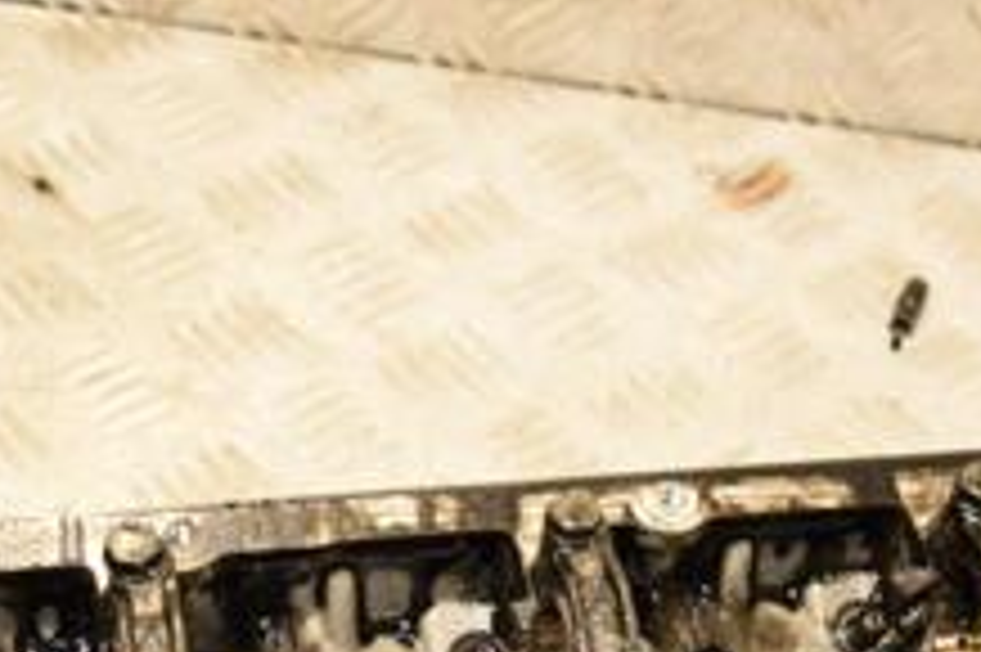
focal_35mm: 91
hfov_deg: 22.4
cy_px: 823
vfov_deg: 14.4
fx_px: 2478
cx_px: 576
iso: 800
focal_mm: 22
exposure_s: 1/200
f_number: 5.6
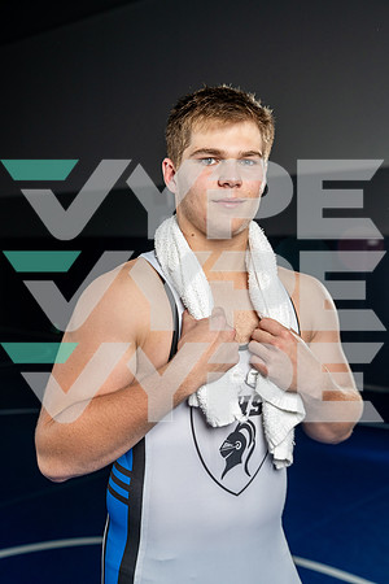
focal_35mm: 41
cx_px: 194
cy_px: 292
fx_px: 664
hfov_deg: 32.6
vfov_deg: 47.4
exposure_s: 1/125
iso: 800
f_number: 4
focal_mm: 41
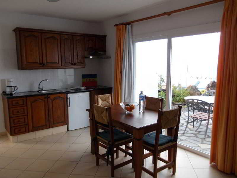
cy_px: 89
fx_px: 192
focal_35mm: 28
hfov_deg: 63.4
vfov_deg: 49.7
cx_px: 118
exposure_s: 1/160
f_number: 2.7
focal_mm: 4
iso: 80
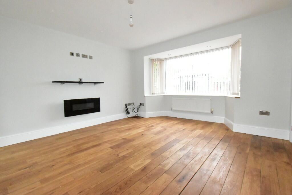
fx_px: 122
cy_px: 98
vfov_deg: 77.3
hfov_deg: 100.4
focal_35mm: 15
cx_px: 146
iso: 12800
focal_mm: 10
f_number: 14
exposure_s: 1/200
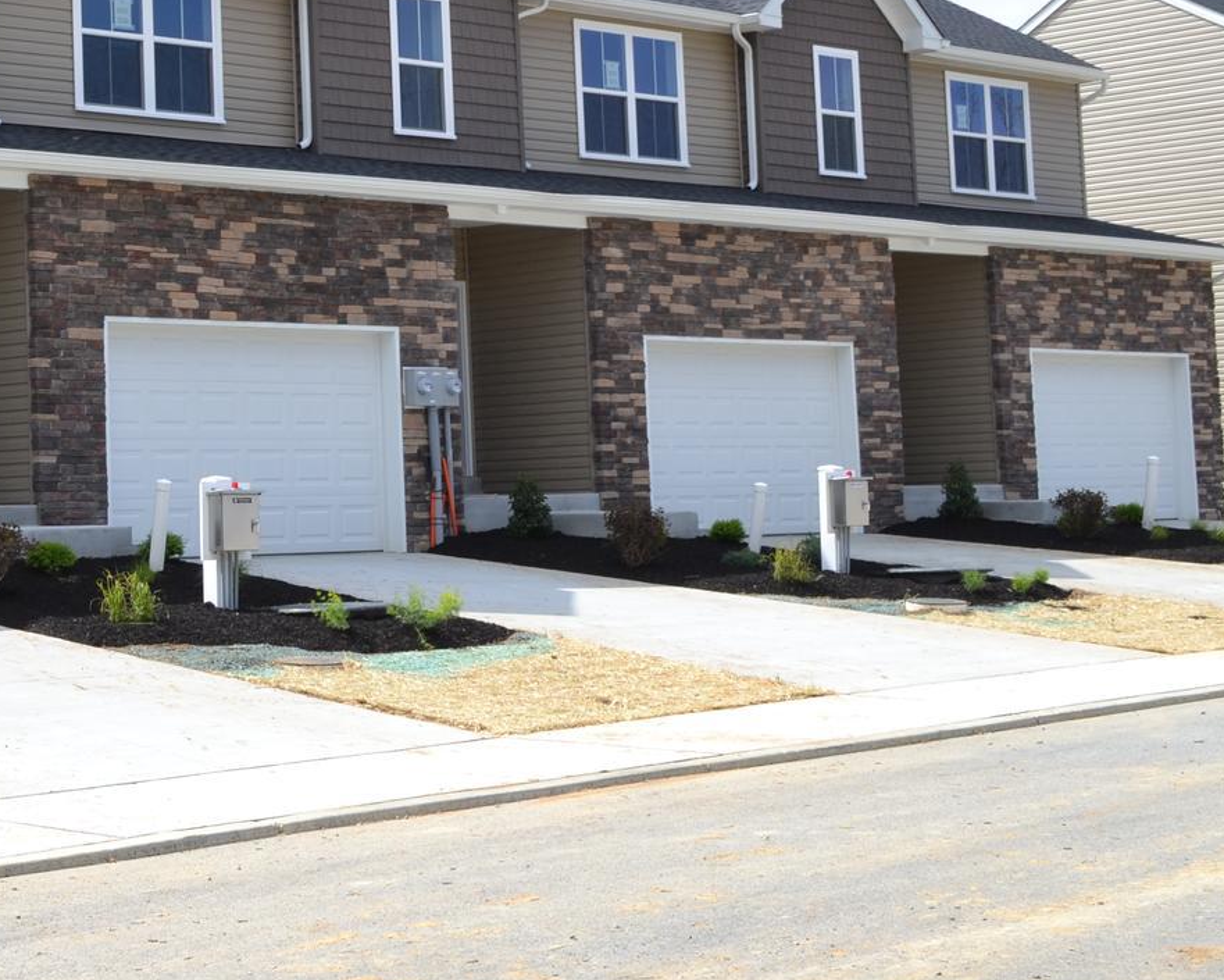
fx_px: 2609
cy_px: 252
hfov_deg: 25.0
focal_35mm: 72
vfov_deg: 21.1
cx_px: -39
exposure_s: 1/400
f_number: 8
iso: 200
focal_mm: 22
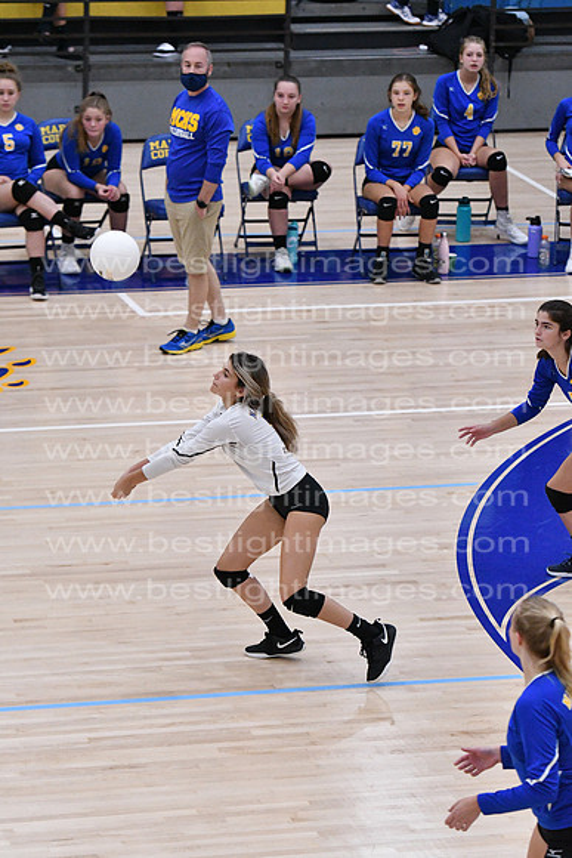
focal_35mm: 174
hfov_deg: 7.9
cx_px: 286
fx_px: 4144
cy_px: 429
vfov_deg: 11.8
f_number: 3.2
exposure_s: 1/1250
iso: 6400
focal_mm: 116
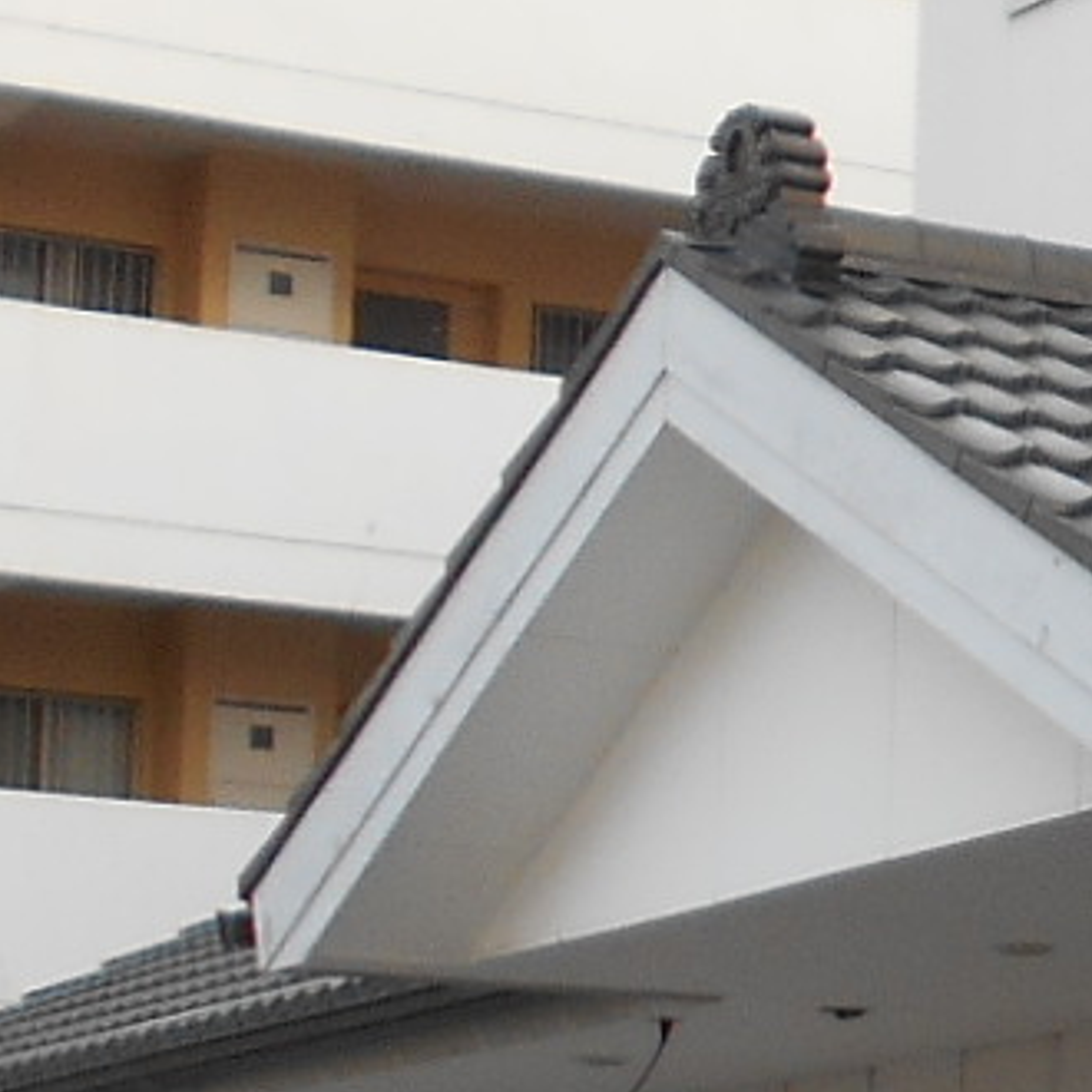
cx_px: 2535
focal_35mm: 158
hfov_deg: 9.9
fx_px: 5639
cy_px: 639
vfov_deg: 11.1
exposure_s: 1/125
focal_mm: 4.6
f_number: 3.2
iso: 80
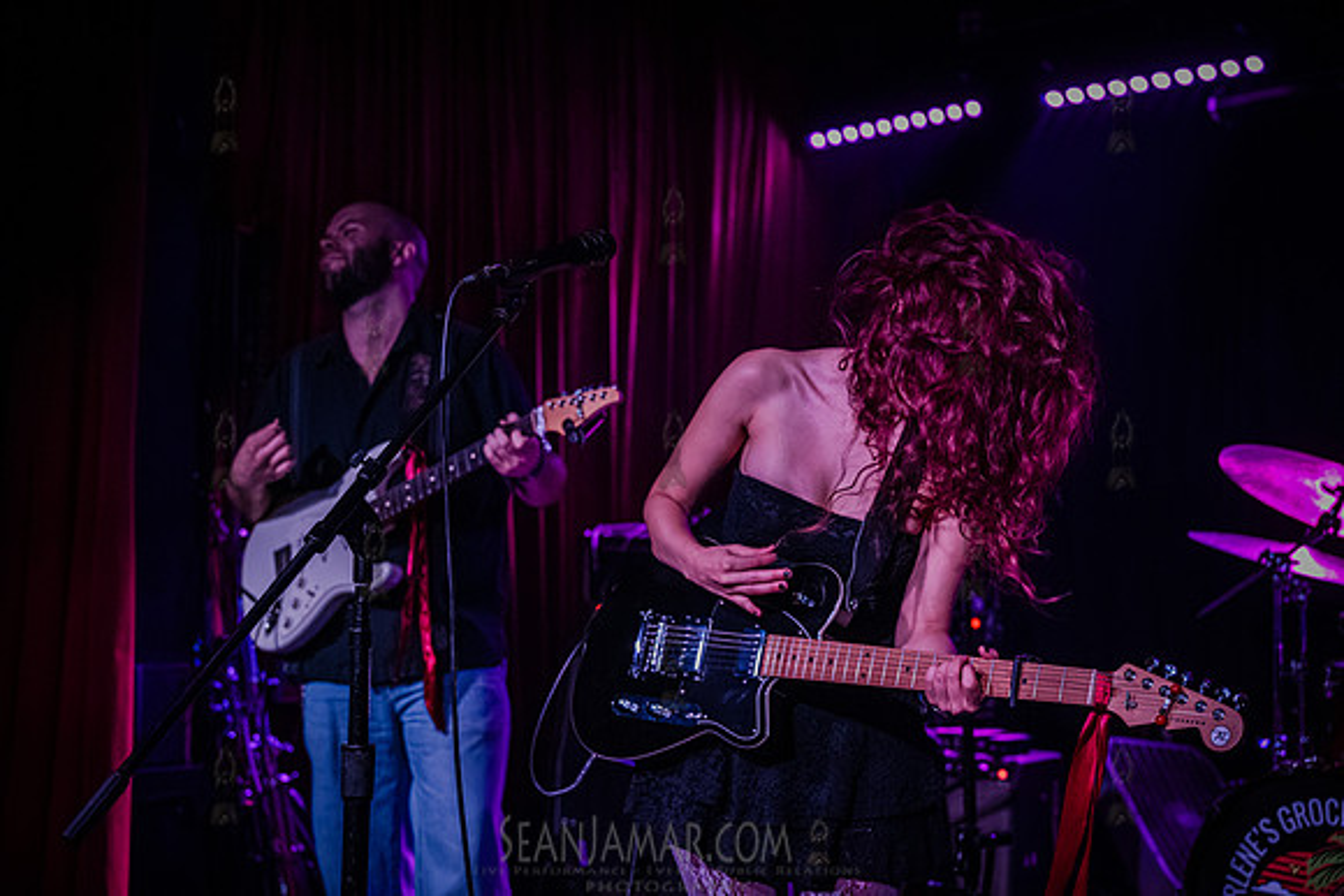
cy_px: 448
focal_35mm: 49
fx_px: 1830
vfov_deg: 27.5
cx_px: 672
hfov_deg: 40.3
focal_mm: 49
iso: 16000
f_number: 3.2
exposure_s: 1/320
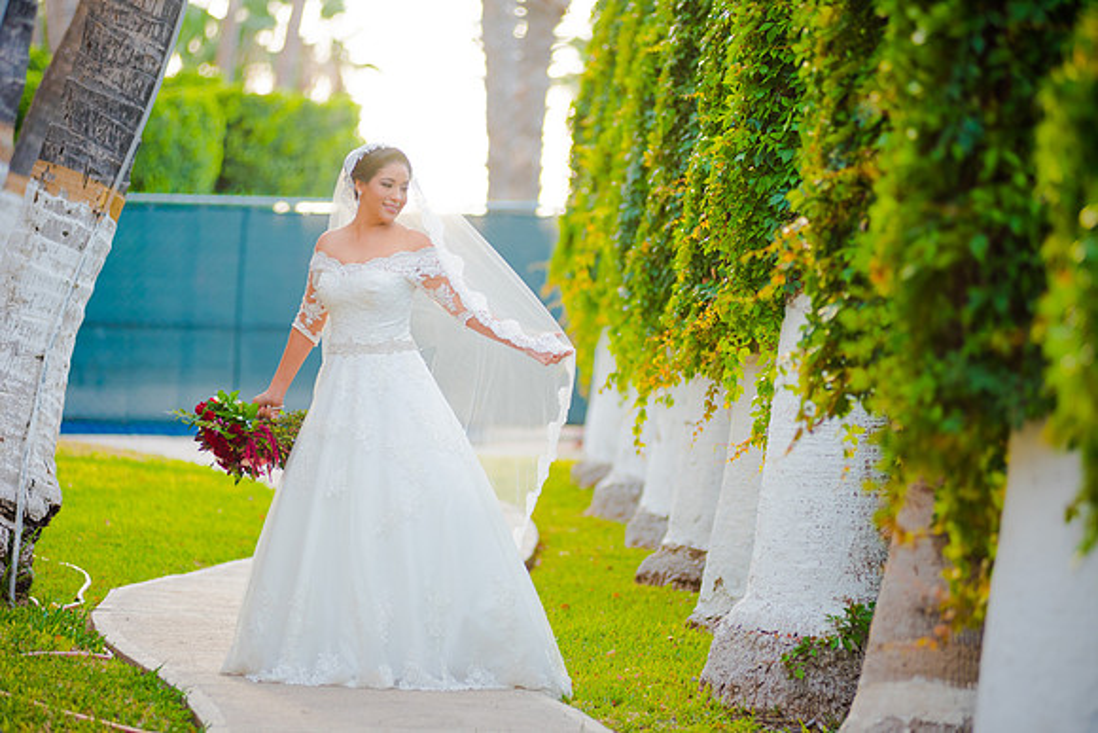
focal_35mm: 185
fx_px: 5644
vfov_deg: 7.4
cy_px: 366
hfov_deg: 11.1
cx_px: 549
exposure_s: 1/640
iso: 320
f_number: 2.8
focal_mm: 185
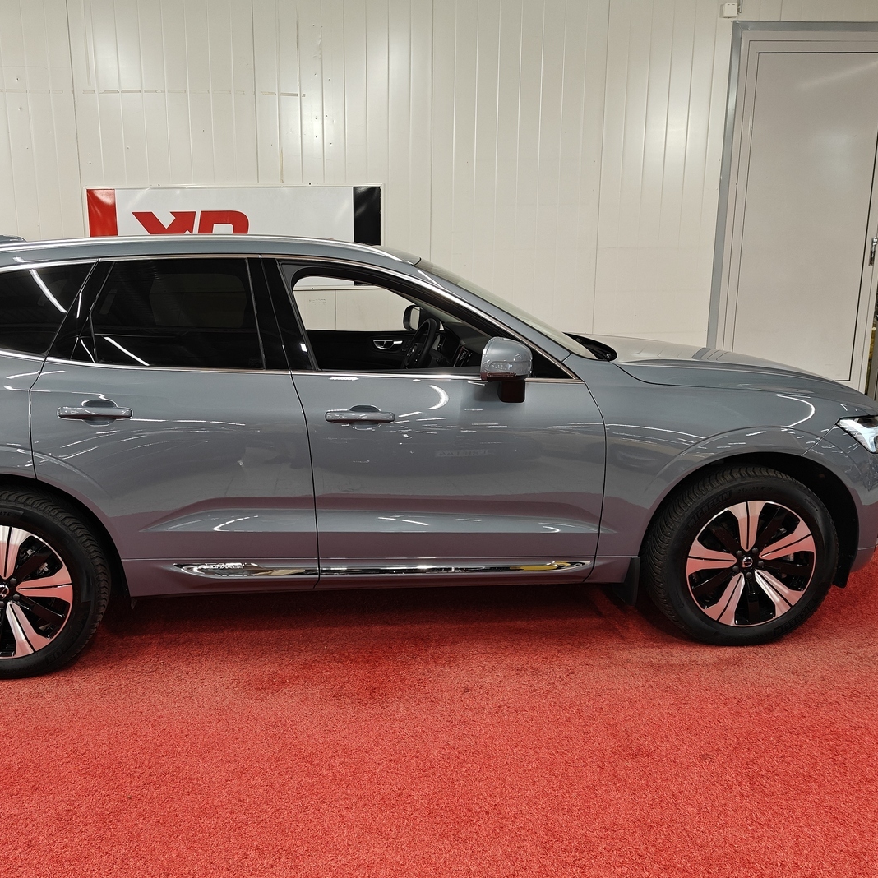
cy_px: 442
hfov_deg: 52.1
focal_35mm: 31
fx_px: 890
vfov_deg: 52.5
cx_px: 337
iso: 100
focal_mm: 5.59
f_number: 1.8
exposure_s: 1/92
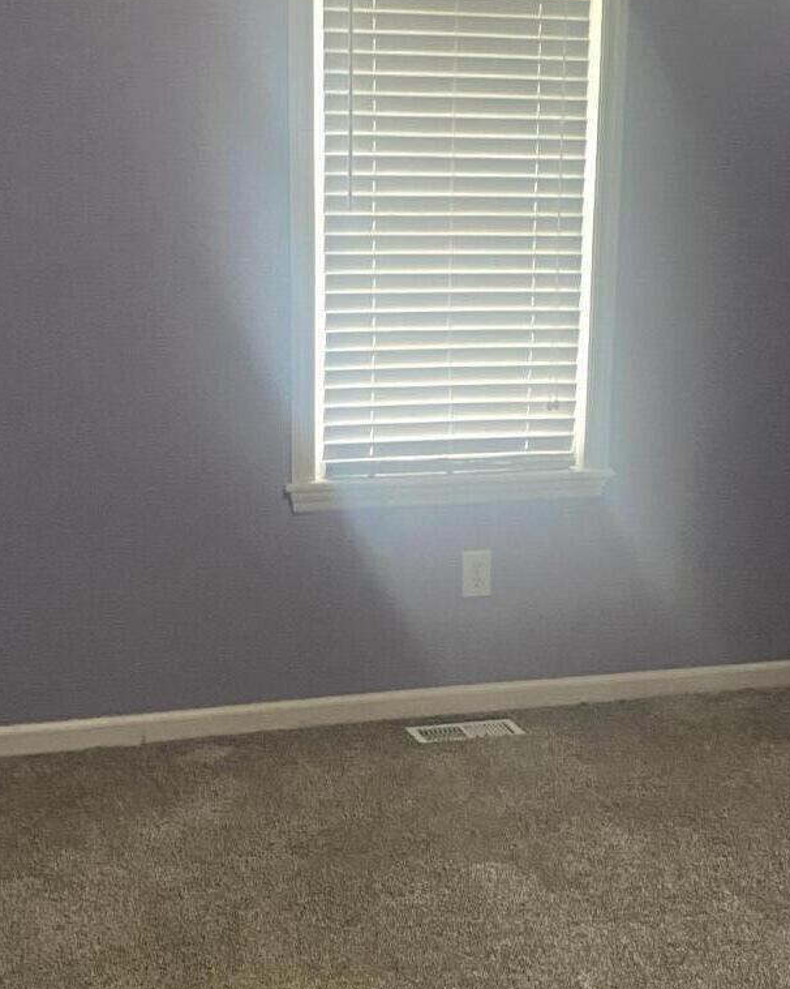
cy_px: 641
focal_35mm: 67
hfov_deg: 22.8
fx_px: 1959
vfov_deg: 28.2
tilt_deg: -12.8
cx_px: 482
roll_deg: -1.6
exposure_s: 1/60
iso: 250
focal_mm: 4.25
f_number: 1.8
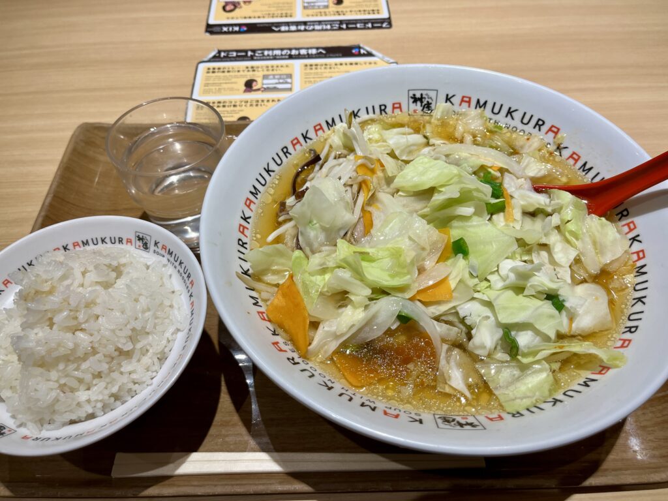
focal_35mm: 26
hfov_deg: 67.3
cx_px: 334
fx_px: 502
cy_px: 250
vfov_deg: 53.1
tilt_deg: -55.6
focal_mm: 5.1
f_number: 1.6
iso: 32
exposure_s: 1/118
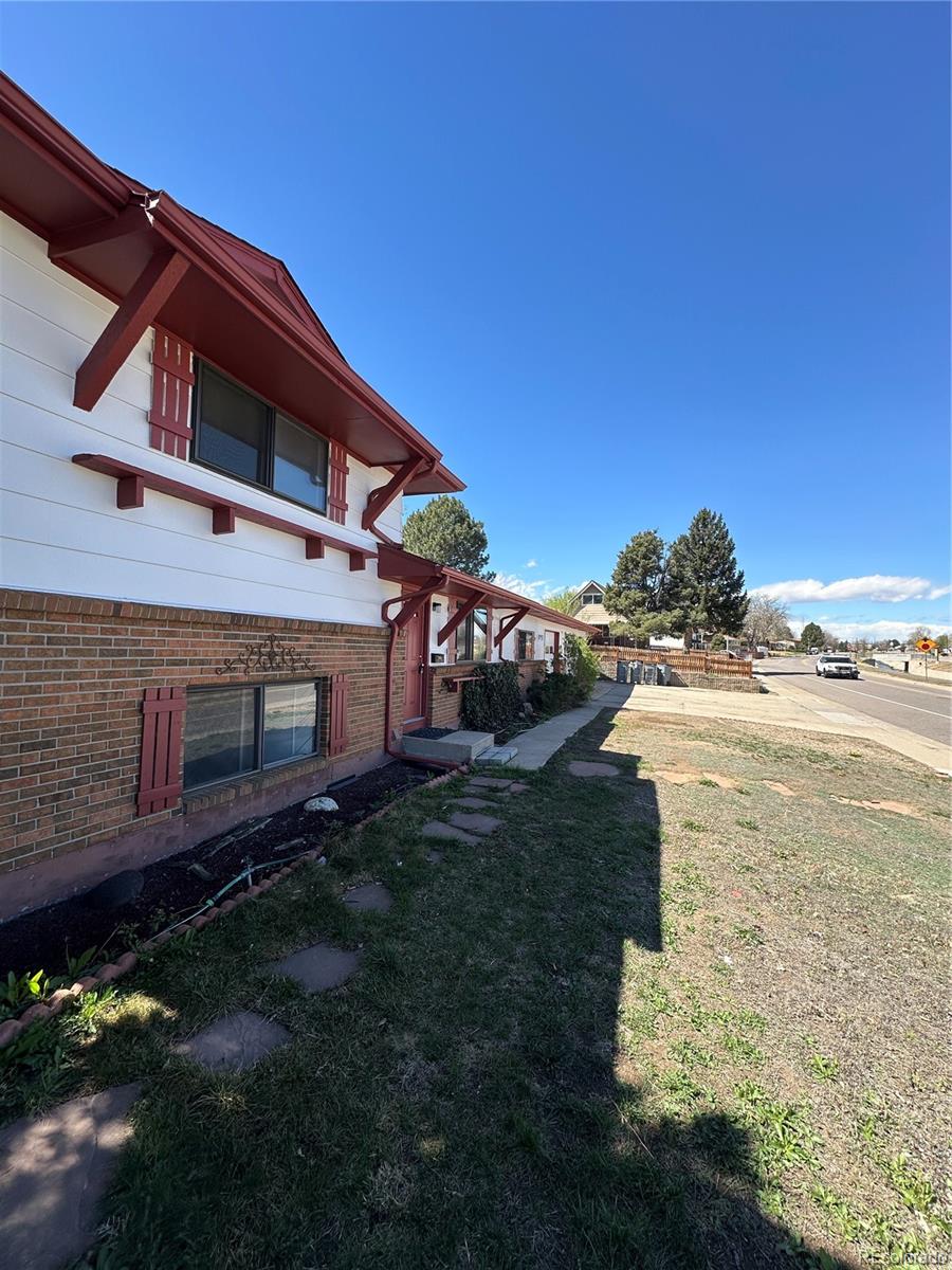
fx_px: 513
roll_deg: -1.7
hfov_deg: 85.7
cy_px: 635
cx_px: 476
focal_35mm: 14
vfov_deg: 102.1
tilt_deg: +2.9
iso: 40
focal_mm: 2.22
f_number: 2.2
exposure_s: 1/779
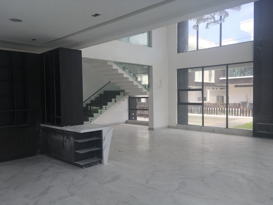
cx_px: 136
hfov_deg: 61.7
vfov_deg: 48.2
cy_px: 102
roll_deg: +1.5
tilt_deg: -1.0
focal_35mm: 29
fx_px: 229
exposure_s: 1/444
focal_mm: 4.15
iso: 25
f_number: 2.2
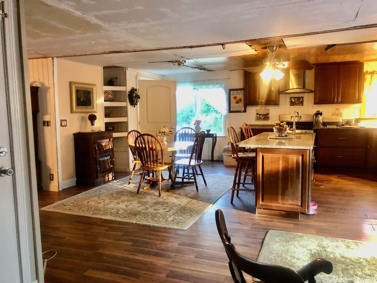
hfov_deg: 63.4
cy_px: 142
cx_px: 188
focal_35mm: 28
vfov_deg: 49.7
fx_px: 305
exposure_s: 1/15
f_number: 1.8
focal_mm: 3.99
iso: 100
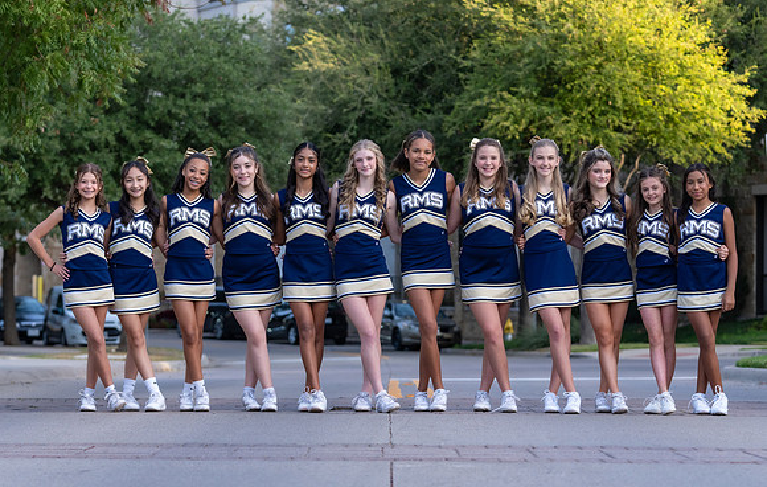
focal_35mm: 131
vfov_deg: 10.1
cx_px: 394
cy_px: 273
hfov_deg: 15.9
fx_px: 2749
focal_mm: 96
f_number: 4
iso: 500
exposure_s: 1/500
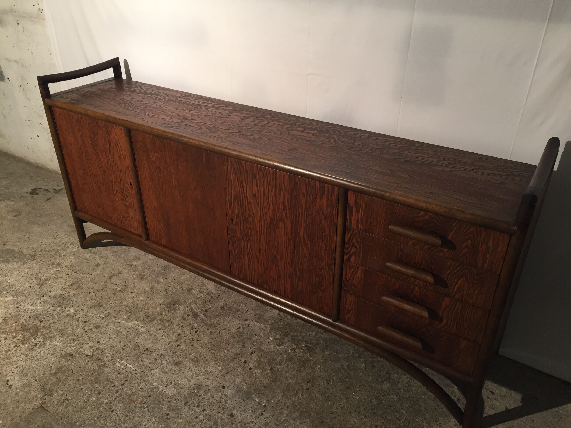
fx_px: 478
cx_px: 286
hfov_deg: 61.7
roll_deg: +0.1
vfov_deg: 48.2
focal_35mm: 29
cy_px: 214
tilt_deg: -31.1
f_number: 2.2
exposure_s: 1/33
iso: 125
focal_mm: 4.15
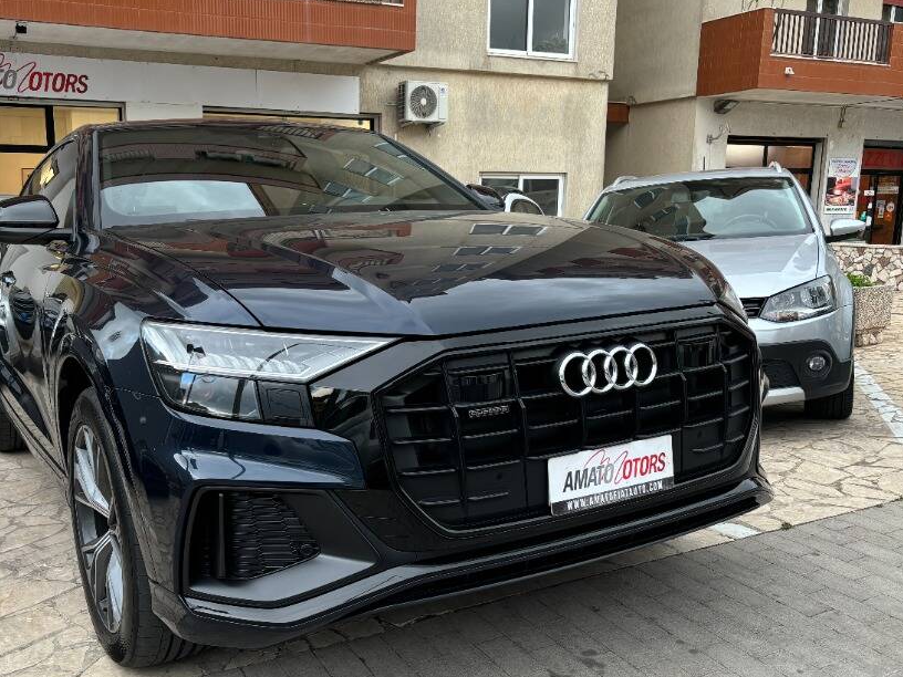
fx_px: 887
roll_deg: -0.6
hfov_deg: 53.7
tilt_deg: -10.2
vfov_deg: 41.8
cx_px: 376
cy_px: 366
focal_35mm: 34
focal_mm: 5.96
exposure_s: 1/121
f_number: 1.6
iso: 125
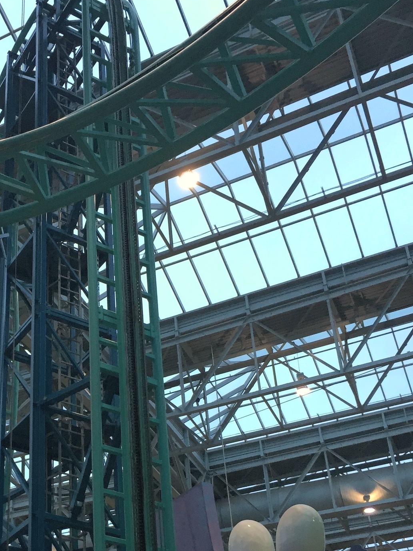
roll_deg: +0.0
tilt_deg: +31.0
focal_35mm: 54
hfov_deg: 26.0
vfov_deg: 34.7
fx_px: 859
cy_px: 424
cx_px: 32
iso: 32
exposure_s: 1/30
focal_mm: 4.15
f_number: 2.2
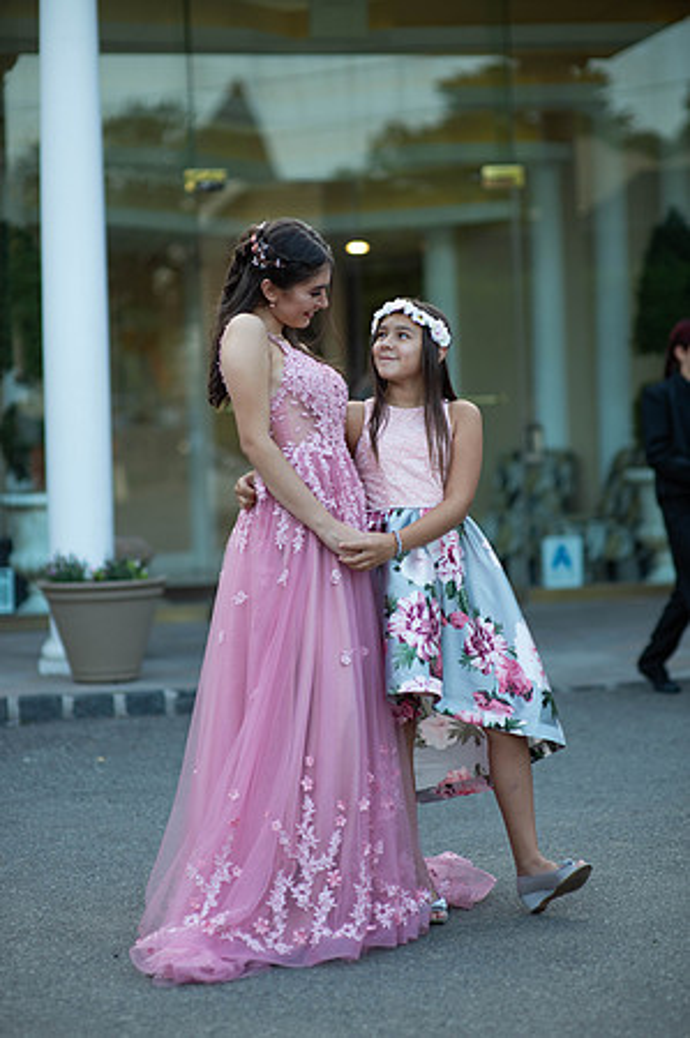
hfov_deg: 16.0
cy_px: 519
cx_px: 345
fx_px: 2449
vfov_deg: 23.9
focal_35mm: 85
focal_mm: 85
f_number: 2
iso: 250
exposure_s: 1/800
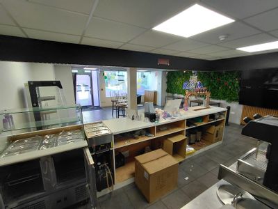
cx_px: 139
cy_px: 104
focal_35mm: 16
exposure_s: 1/60
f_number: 2.2
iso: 50
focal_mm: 1.64
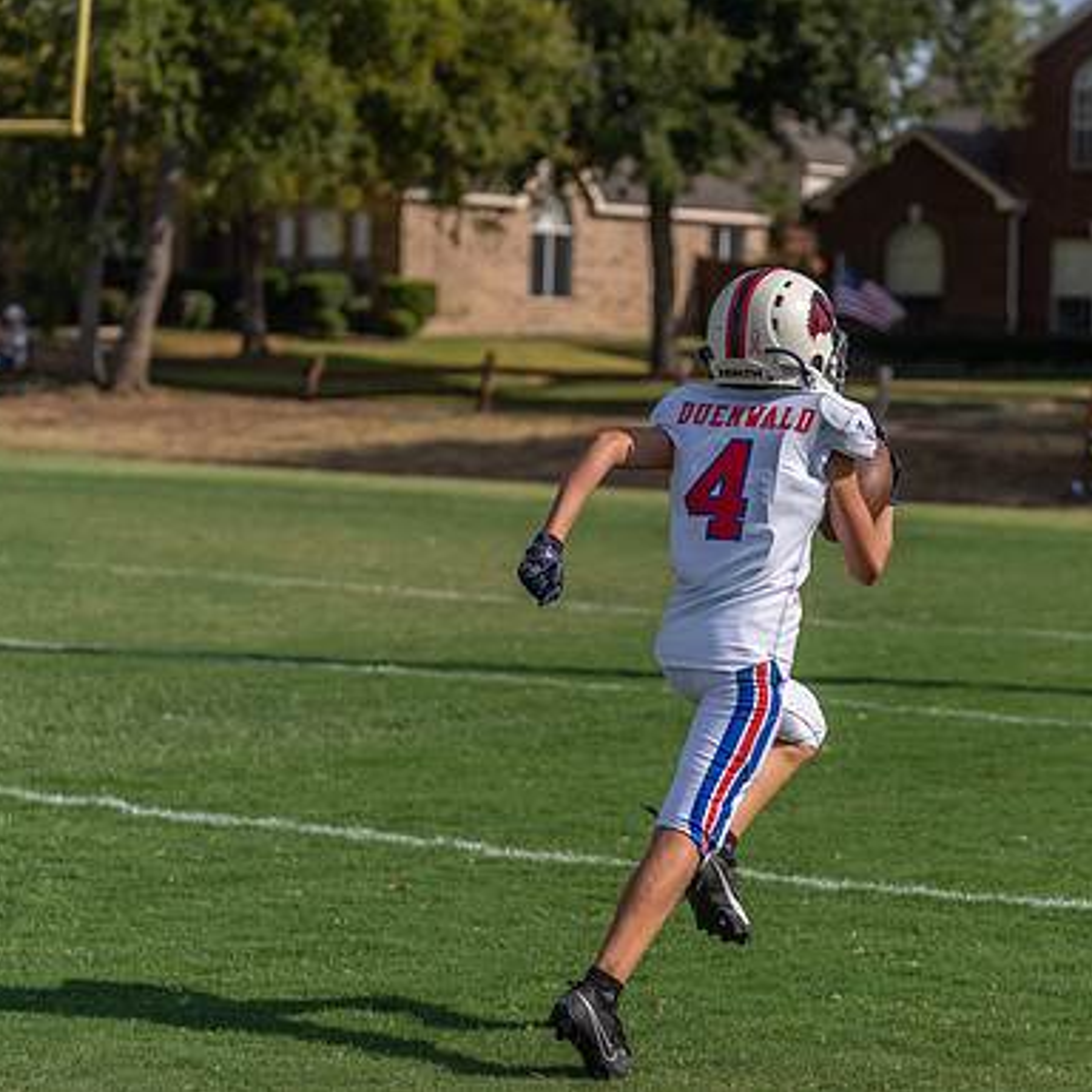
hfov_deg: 14.8
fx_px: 4211
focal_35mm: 118
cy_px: 545
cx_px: 714
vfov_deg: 14.8
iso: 100
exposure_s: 1/2500
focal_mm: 92
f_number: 3.5
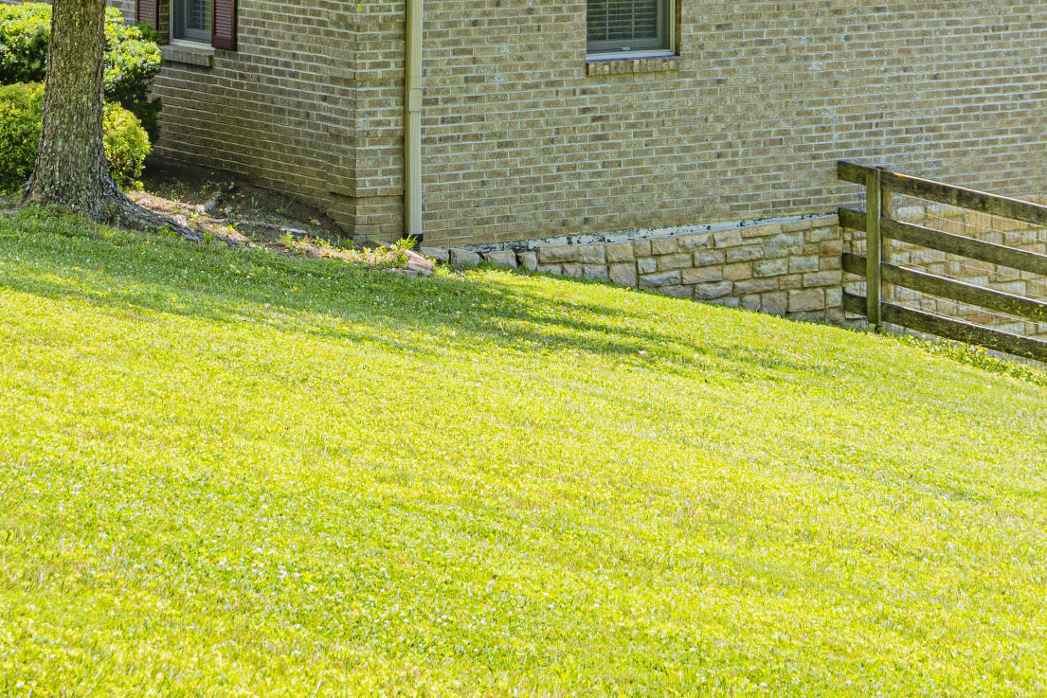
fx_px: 3908
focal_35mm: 134
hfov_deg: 15.3
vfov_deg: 10.0
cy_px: -217
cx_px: 514
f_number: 5
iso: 100
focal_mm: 33
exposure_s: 1/200
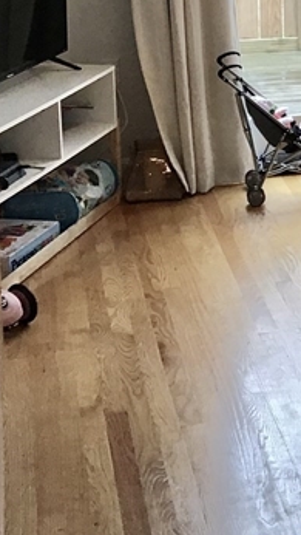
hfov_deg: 11.5
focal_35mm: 100
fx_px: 1417
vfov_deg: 20.8
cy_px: 29
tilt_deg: -10.2
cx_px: 489
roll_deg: -0.4
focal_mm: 3.3
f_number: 2.4
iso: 25
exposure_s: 1/40
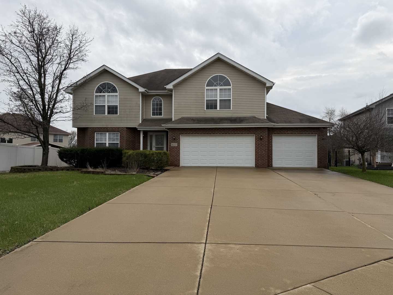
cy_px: 148
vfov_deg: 56.8
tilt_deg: +1.4
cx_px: 196
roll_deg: -0.2
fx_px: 272
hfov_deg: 71.6
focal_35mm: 24
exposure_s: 1/6711
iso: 80
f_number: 1.78
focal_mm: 6.76
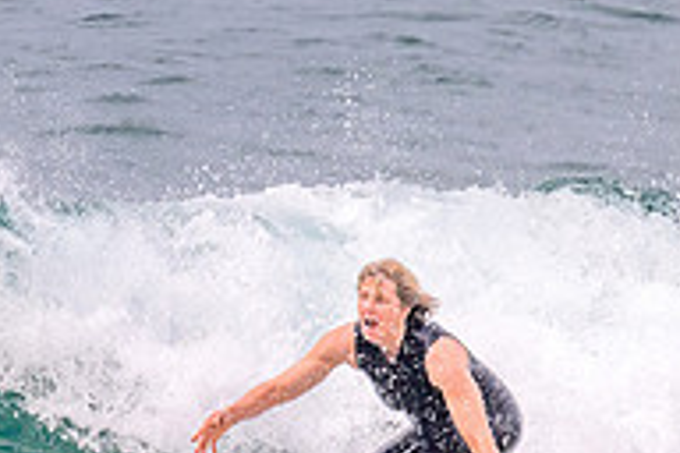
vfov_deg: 0.5
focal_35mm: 3048
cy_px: 440
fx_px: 57569
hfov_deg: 0.7
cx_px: 324
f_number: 11
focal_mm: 800
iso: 800
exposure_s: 1/2000
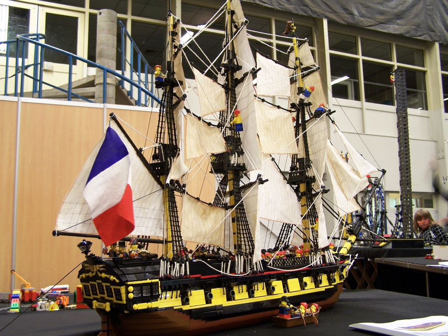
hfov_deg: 49.0
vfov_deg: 37.7
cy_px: 168
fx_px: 492
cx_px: 224
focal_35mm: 38
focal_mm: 6.3
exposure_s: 1/2
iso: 80
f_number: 2.8
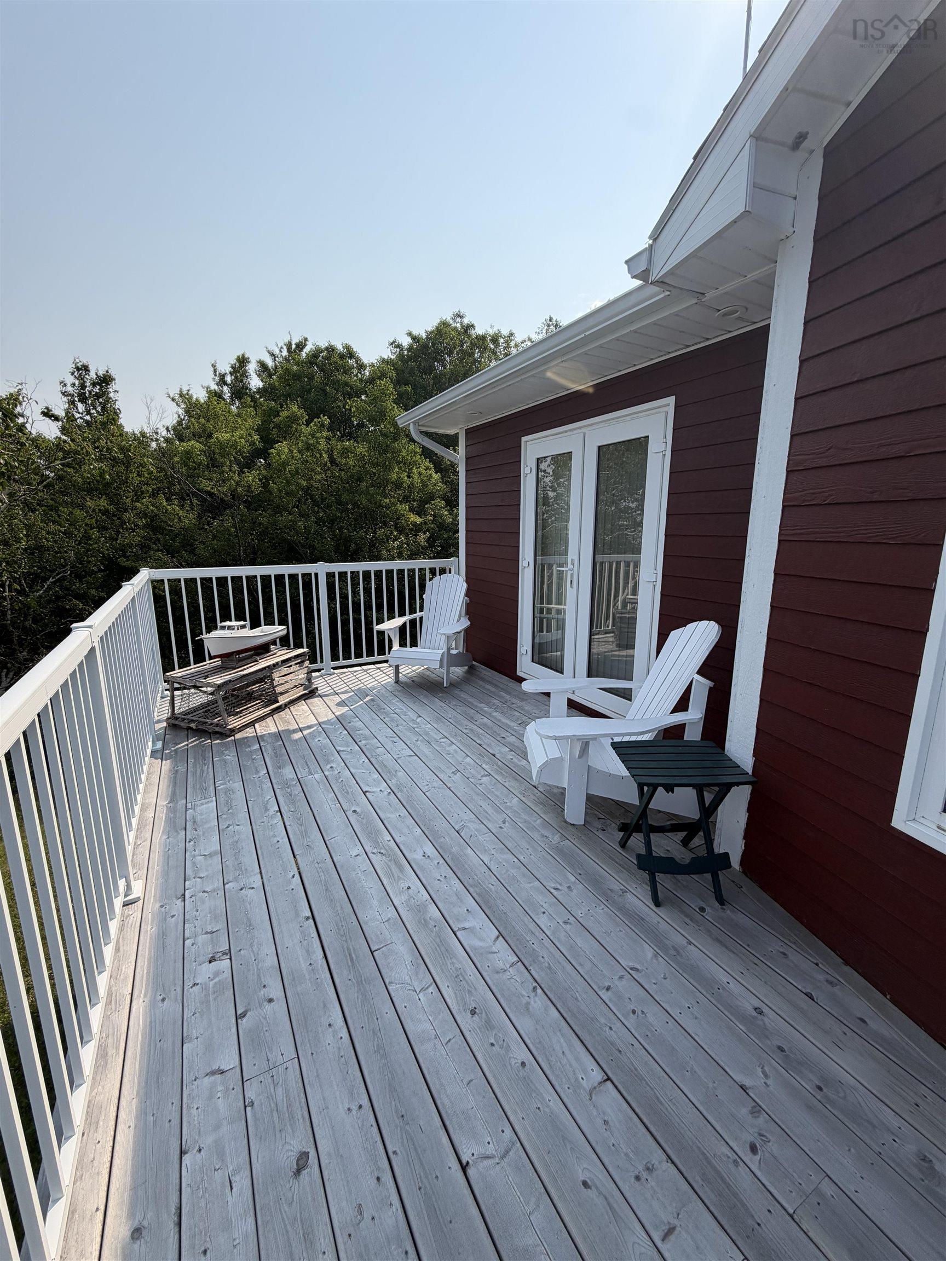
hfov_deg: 85.7
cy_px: 630
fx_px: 510
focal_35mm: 14
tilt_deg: -10.8
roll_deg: -0.4
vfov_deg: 102.1
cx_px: 473
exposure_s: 1/1285
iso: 25
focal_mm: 2.22
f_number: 2.2
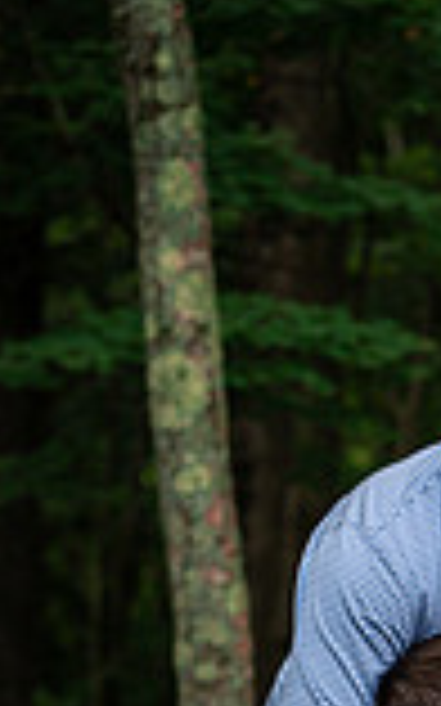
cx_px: 634
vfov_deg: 8.3
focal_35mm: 248
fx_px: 4773
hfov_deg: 5.3
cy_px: 935
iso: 200
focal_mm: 85
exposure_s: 1/200
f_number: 4
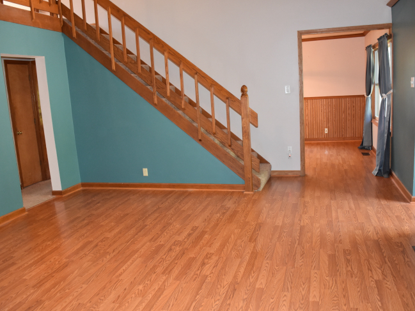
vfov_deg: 46.8
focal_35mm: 30
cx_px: 201
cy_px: 152
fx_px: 360
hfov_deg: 59.9
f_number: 3.5
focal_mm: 18
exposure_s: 1/60
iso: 1600
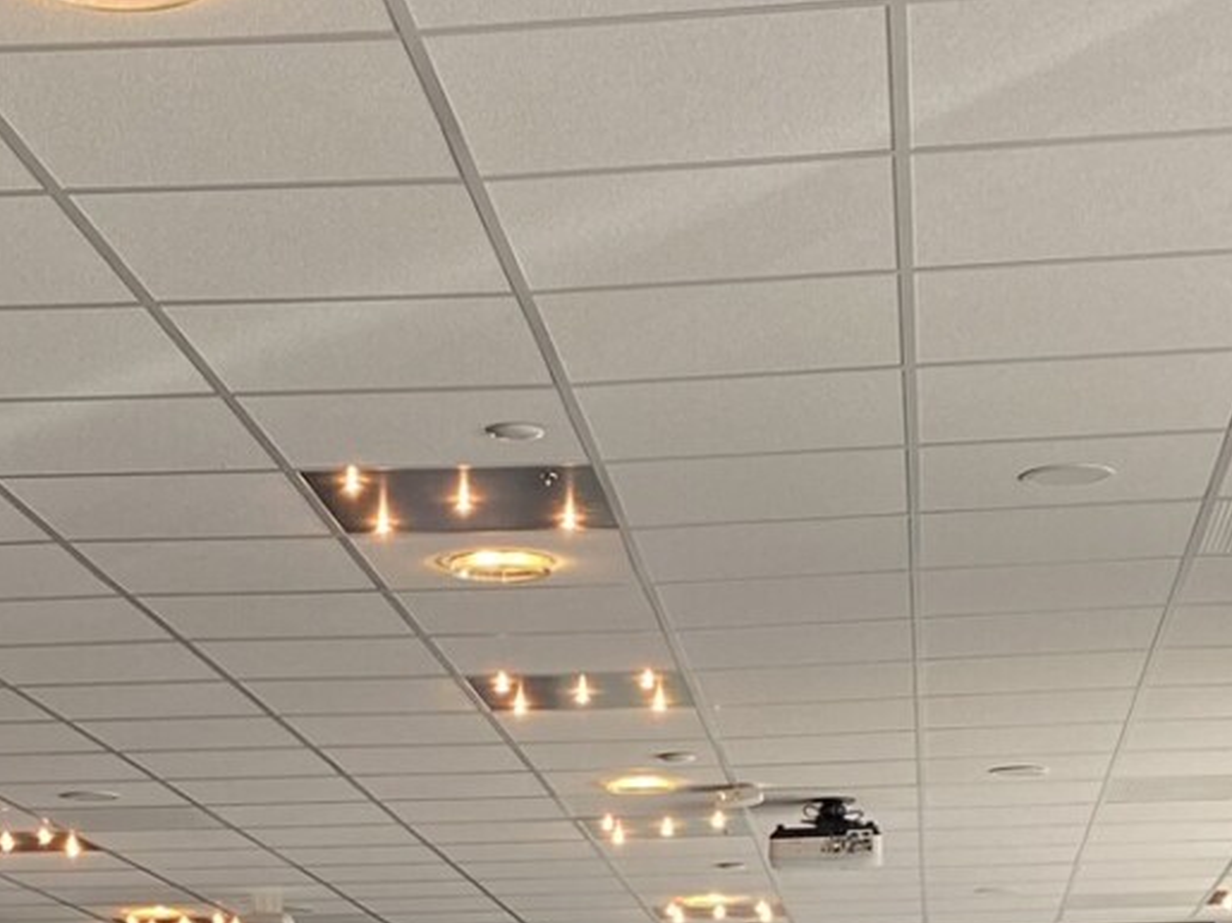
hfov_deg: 20.2
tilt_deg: -7.2
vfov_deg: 13.6
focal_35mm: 97
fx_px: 3451
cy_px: 1662
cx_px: 514
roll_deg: +0.7
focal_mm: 4.25
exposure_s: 1/100
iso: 80
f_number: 1.8
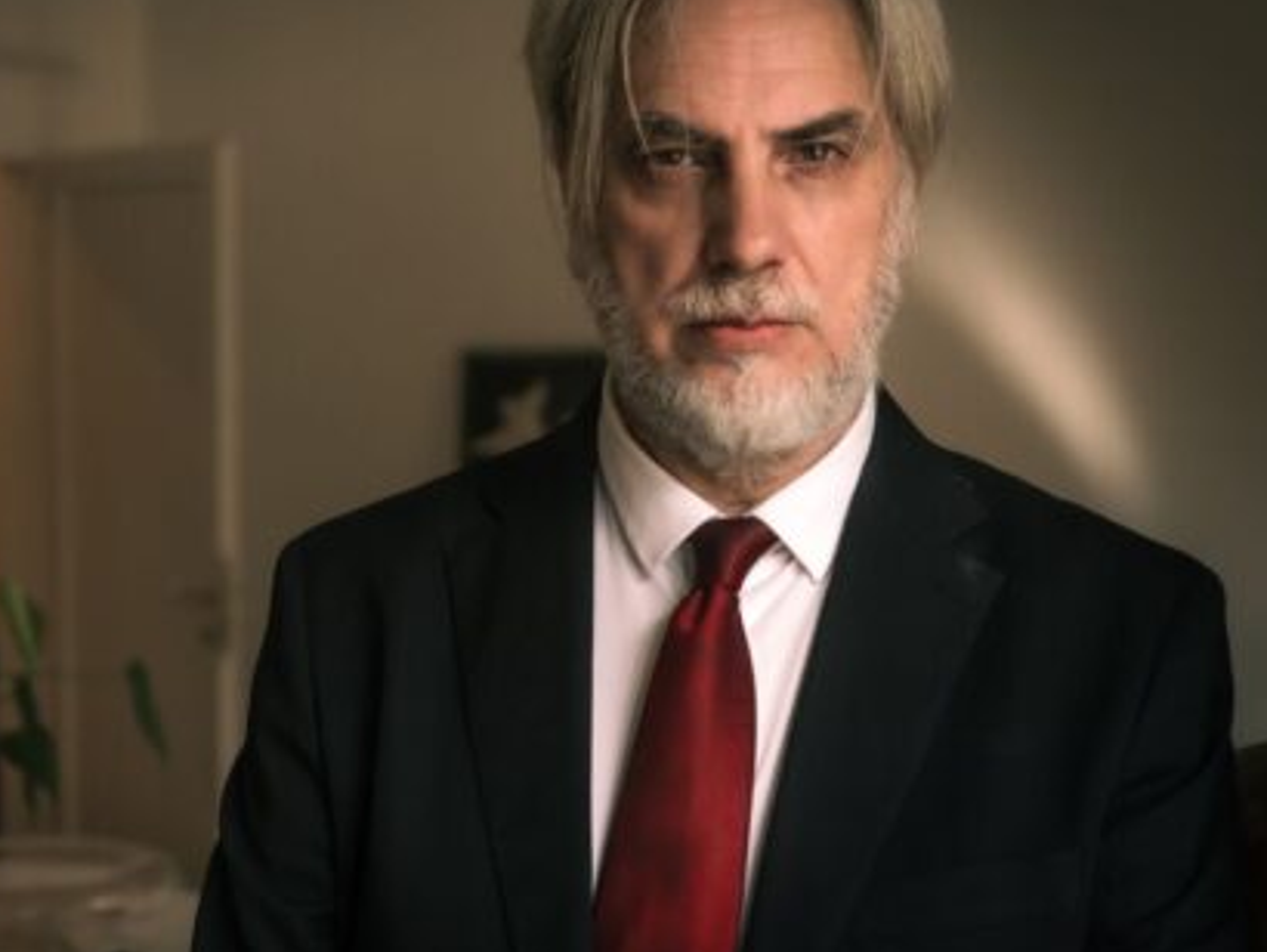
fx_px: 2747
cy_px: 491
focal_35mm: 75
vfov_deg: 19.7
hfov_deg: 25.8
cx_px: 408
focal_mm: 50
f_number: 4.5
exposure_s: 1/320
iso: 400
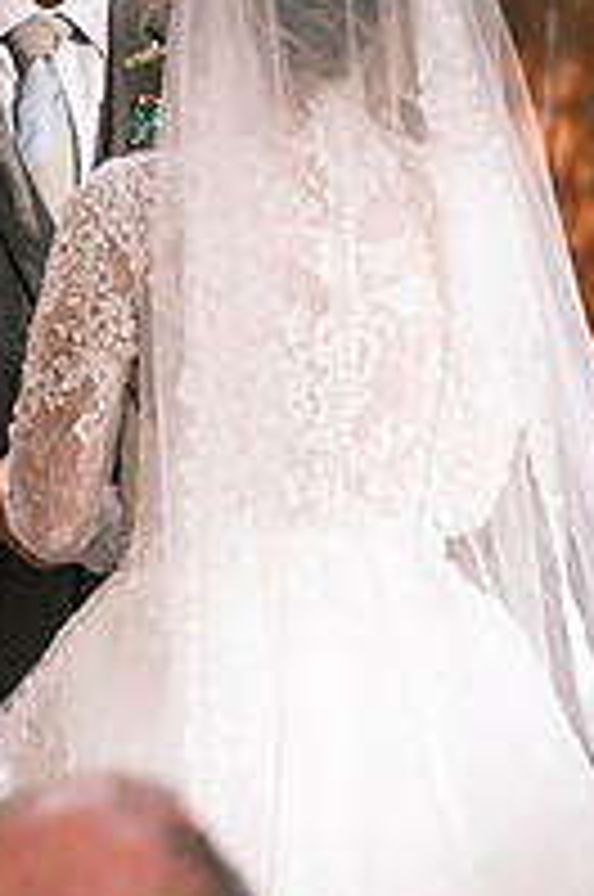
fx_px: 9338
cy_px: -81
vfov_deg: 5.5
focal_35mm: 376
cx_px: 68
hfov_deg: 3.6
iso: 400
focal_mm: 110.6
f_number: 4.5
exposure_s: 1/500
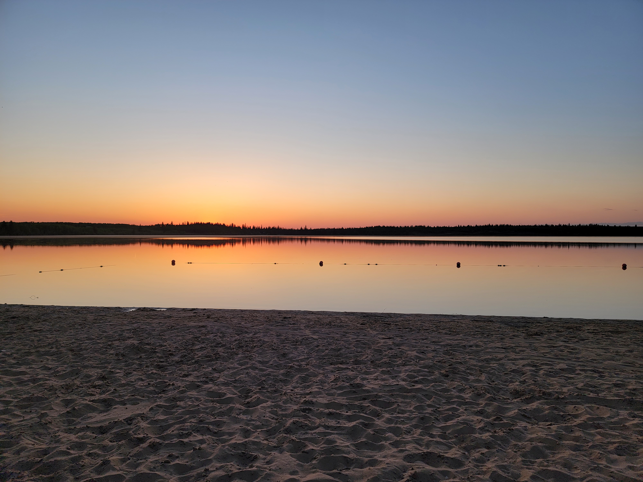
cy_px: 241
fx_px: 446
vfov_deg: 56.8
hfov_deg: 71.6
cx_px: 322
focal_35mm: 24
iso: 16
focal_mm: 6.7
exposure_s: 1/145
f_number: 1.8
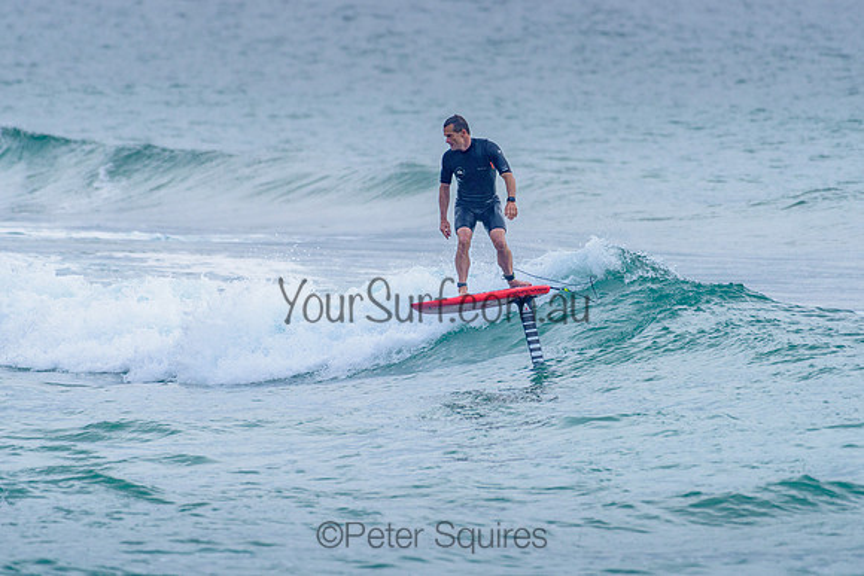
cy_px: 253
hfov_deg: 3.4
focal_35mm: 613
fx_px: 14710
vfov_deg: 2.2
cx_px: 450
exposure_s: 1/2000
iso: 280
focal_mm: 500
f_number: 5.6
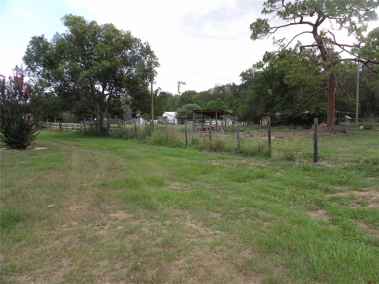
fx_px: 263
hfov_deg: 71.6
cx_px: 190
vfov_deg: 56.8
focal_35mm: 24
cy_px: 142
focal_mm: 4.3
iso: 100
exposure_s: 1/360
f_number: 3.2
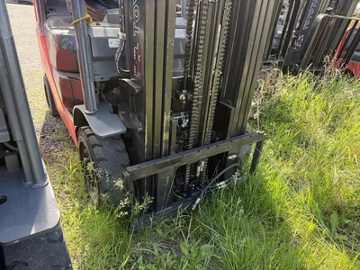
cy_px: 135
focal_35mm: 24
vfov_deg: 56.8
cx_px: 180
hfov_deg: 71.6
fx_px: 250
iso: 100
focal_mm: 6.76
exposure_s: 1/430
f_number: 1.78
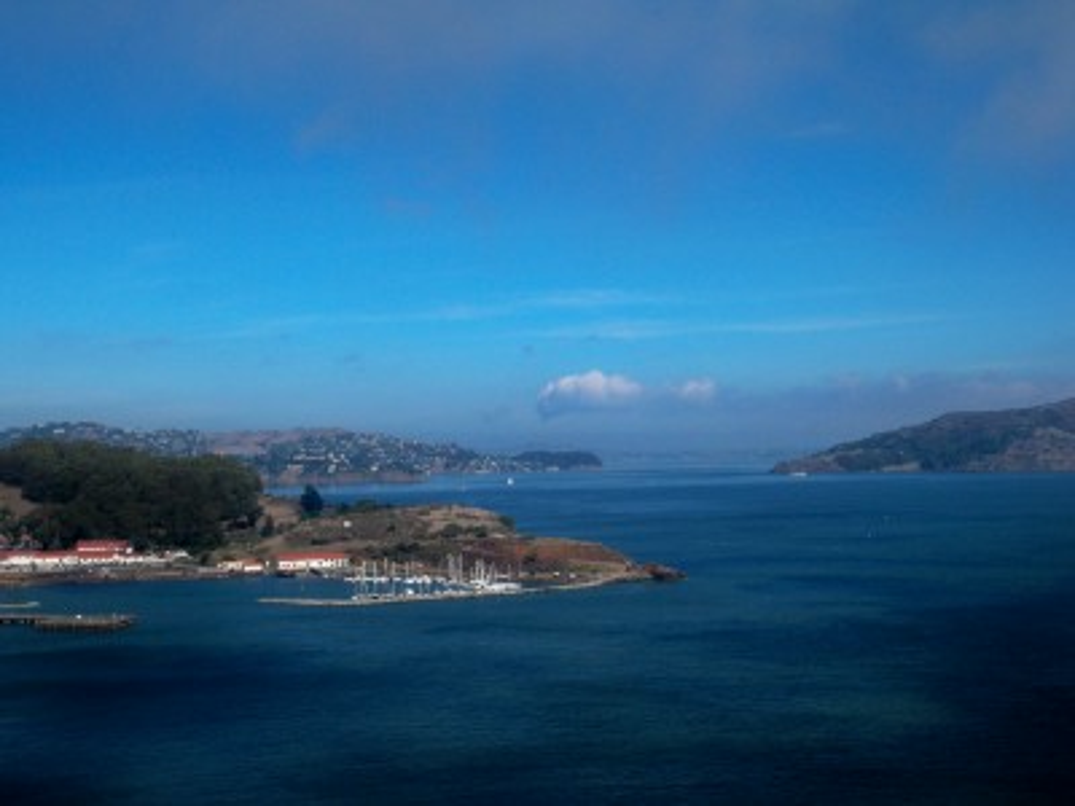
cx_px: 538
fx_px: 1708
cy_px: 403
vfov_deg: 26.6
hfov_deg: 34.9
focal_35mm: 55
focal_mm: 9.7
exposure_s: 1/640
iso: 64
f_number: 6.1
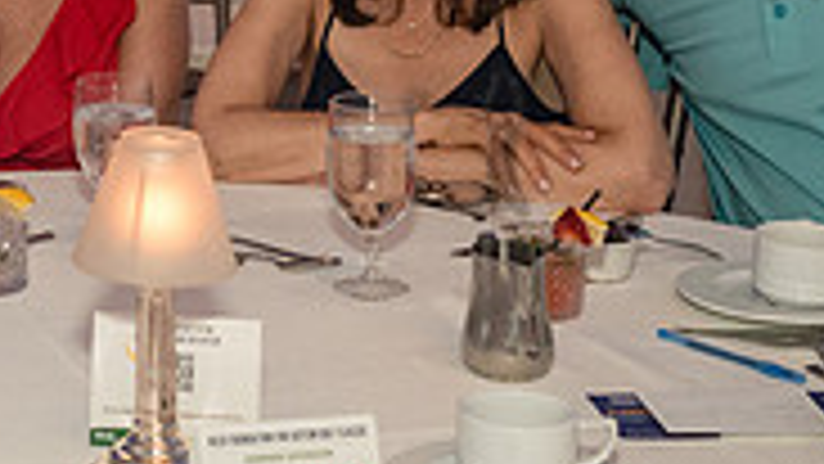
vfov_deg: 10.3
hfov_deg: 17.8
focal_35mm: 116
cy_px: -79
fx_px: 2535
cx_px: -81
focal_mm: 35
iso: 1600
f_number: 4
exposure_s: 1/200
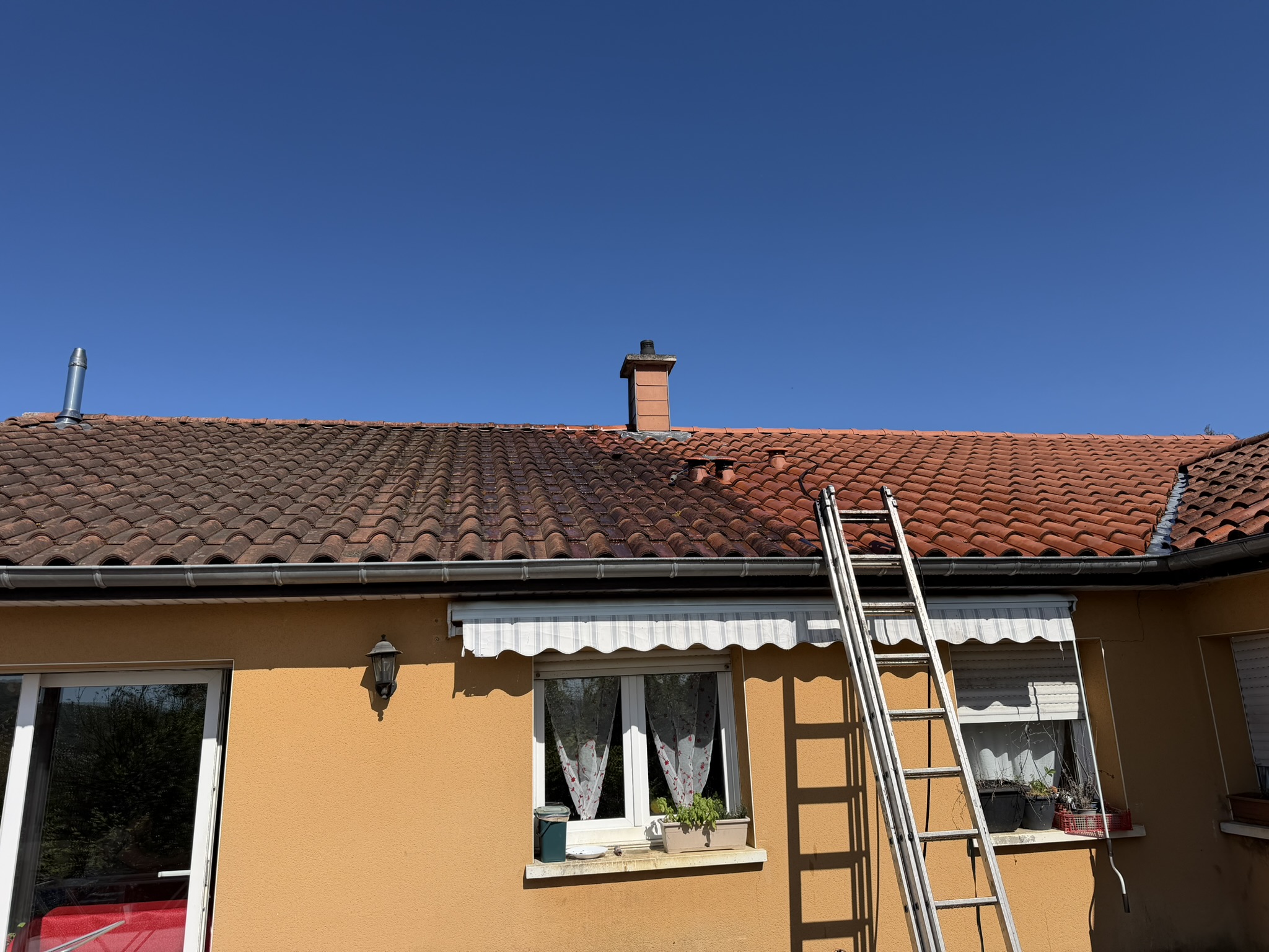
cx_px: 634
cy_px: 476
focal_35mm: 24
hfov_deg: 71.6
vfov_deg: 56.8
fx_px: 880
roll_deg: +2.9
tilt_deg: +17.0
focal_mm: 6.76
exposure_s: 1/6711
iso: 80
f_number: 1.78
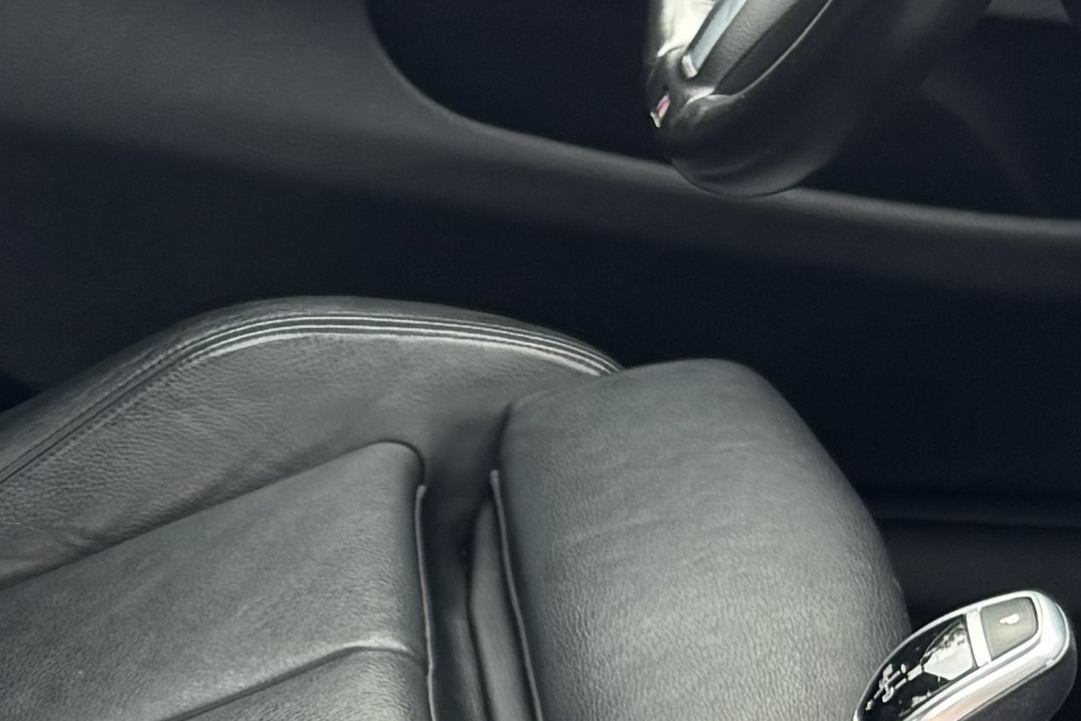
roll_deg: -3.6
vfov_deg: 9.3
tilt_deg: -36.3
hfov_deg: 14.2
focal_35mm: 142
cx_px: 20
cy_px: 1164
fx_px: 4263
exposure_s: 1/121
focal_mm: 5.96
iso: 80
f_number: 1.6
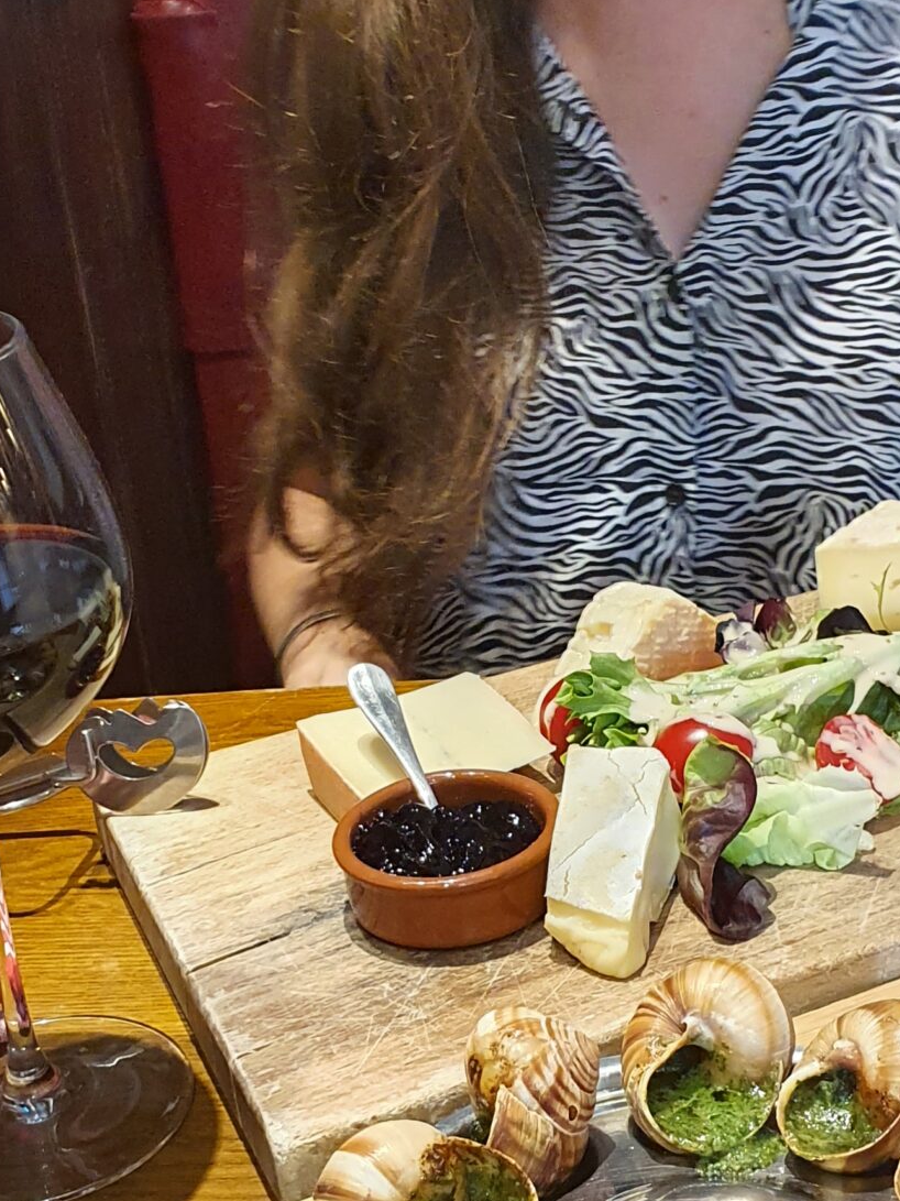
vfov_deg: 31.7
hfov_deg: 24.0
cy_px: 557
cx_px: 537
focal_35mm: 61
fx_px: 2115
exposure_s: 1/25
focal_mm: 4.3
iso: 640
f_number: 2.4
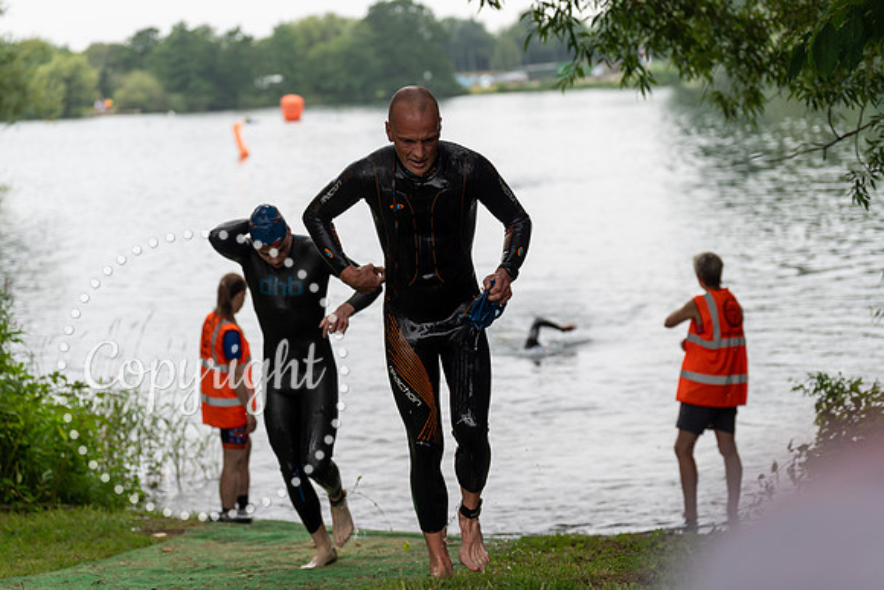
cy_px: 295
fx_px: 1989
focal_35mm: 81
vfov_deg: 16.9
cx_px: 442
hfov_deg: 25.1
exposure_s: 1/400
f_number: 3.2
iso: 320
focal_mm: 81
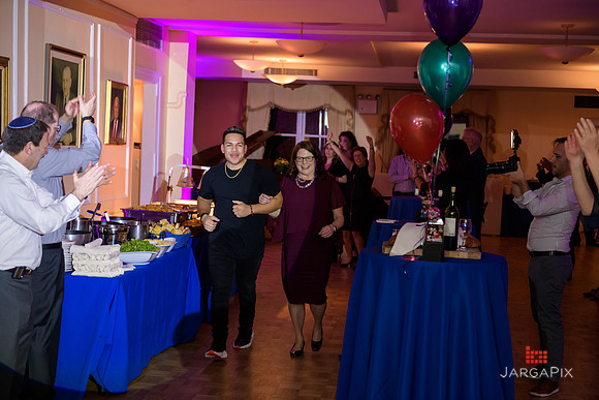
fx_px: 832
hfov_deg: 39.6
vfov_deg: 27.0
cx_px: 300
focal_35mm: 50
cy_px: 200
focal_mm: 50
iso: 800
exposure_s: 1/125
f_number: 3.2
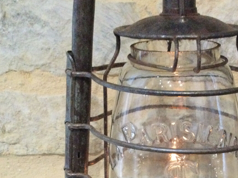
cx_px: 168
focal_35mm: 59
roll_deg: -1.9
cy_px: 164
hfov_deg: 32.3
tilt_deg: -24.2
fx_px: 406
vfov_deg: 24.1
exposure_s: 1/17
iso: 400
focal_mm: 3.3
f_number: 2.4
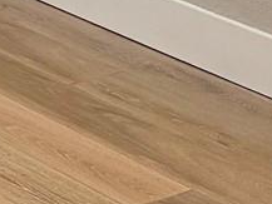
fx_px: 1510
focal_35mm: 192
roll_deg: -1.3
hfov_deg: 8.4
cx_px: -593
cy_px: -498
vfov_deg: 6.7
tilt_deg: -2.3
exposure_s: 1/133
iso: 125
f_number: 1.6
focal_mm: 5.96
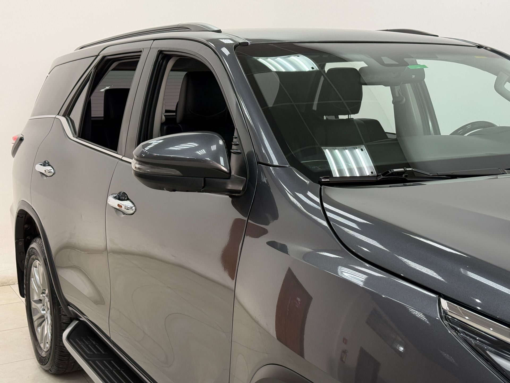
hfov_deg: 39.7
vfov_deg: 30.3
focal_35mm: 48
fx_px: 707
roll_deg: +1.0
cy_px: 192
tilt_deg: -7.5
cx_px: 255
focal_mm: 6.76
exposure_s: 1/120
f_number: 1.78
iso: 125
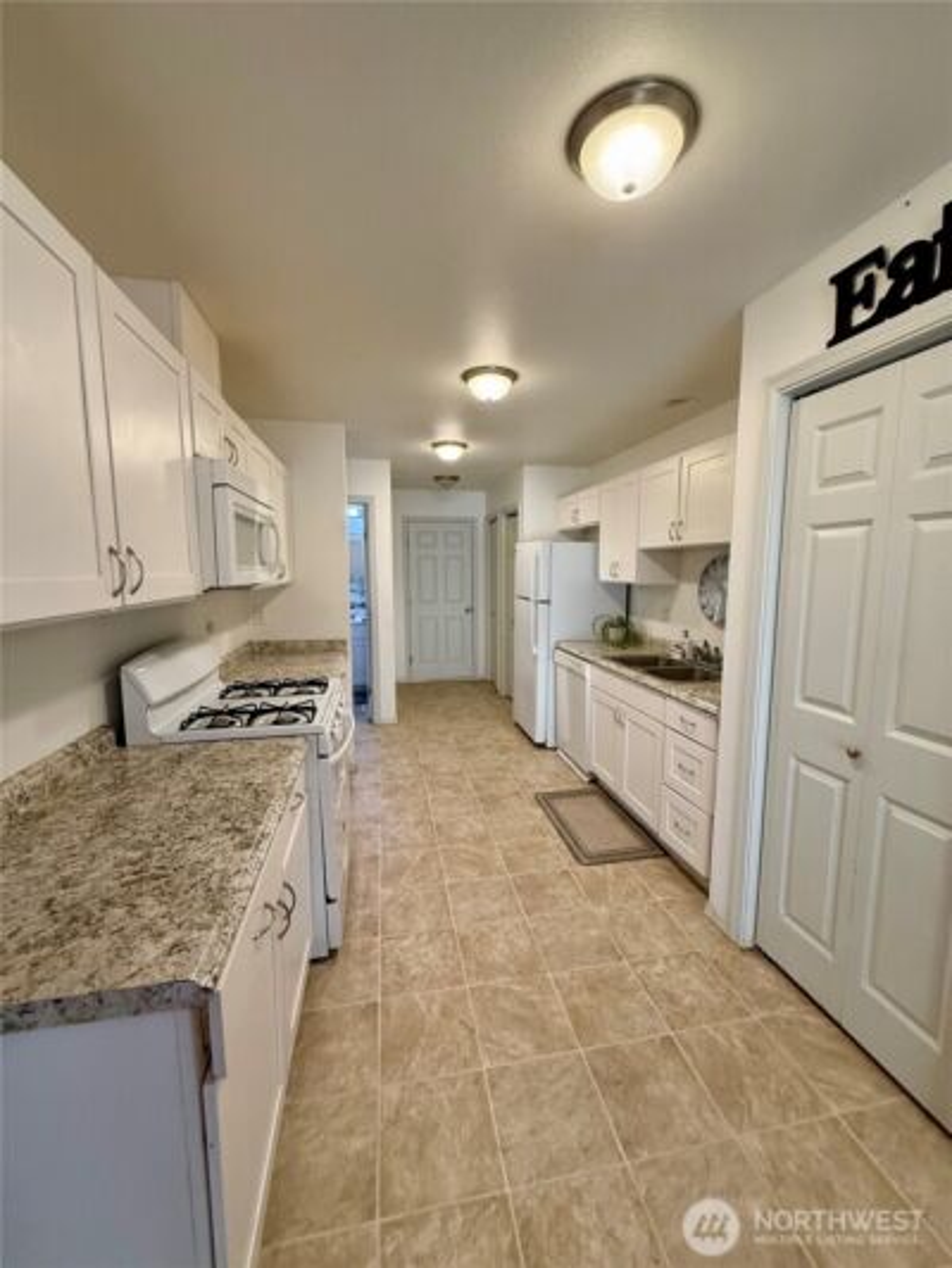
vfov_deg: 102.1
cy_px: 634
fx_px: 513
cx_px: 476
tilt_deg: -7.2
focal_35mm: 14
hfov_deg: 85.7
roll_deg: -0.7
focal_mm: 2.22
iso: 400
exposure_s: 1/120
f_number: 2.2
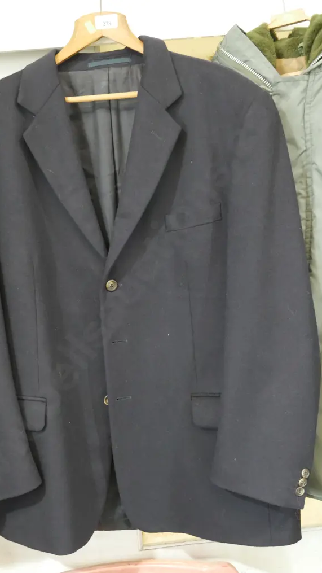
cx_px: 132
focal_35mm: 44
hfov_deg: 27.1
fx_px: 668
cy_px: 286
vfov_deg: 46.4
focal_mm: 20
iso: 3200
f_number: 4.5
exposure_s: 1/25
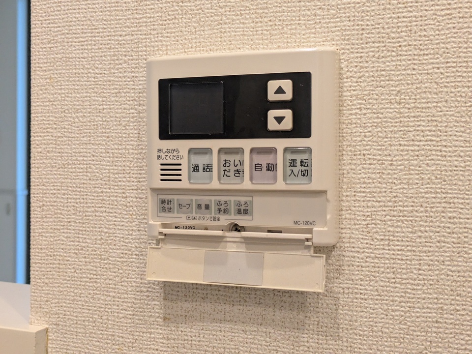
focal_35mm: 51
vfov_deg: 28.6
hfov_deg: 37.5
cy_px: 177
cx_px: 236
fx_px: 695
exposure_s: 1/100
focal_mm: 5.43
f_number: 1.89
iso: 425
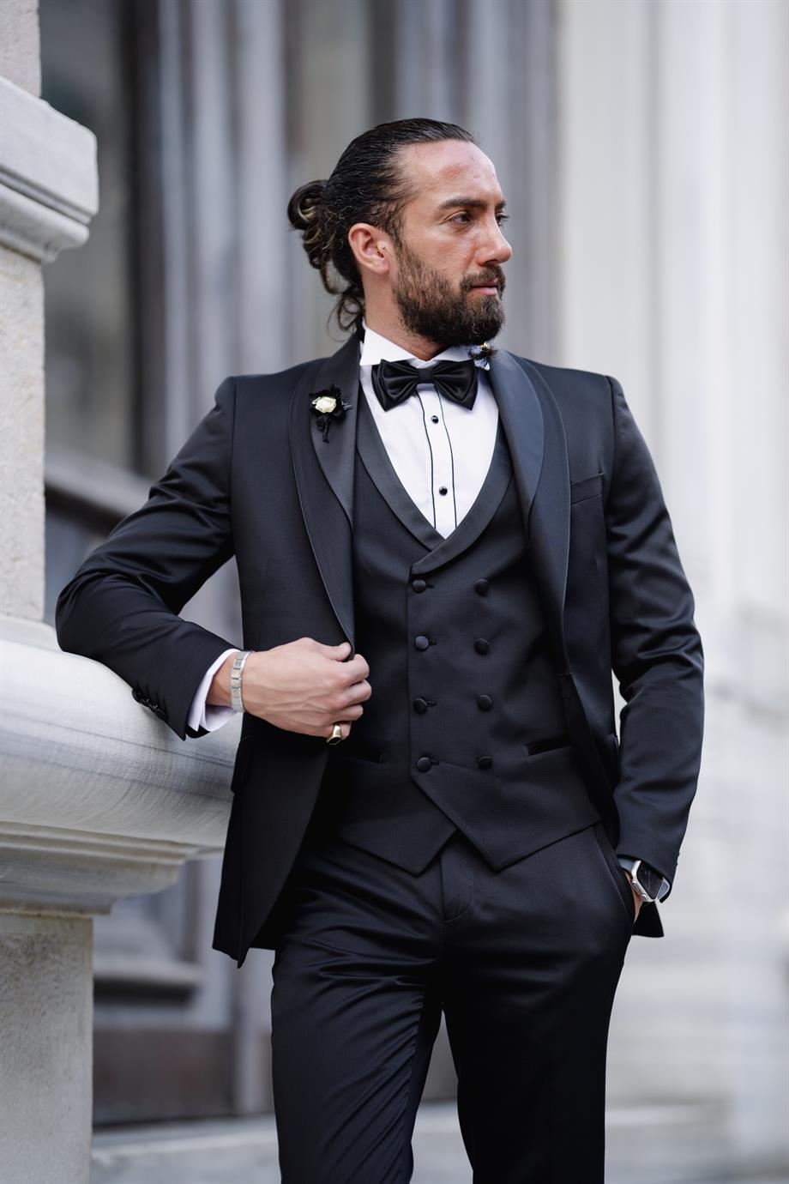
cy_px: 592
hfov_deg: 16.1
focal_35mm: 85
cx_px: 394
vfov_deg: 23.9
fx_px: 2794
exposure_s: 1/1000
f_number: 1.4
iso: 100
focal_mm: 85
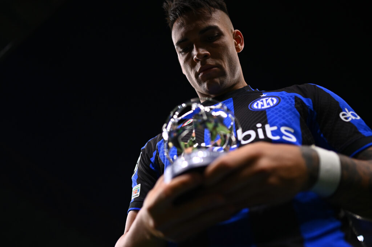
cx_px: 186
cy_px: 124
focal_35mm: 35
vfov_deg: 37.8
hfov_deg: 54.5
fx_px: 361
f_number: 1.8
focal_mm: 35
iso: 1600
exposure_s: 1/3200
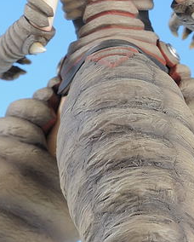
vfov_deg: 5.7
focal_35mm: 337
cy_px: 149
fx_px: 2413
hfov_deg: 4.6
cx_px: 88
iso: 200
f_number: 14
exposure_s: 1/160
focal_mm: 85
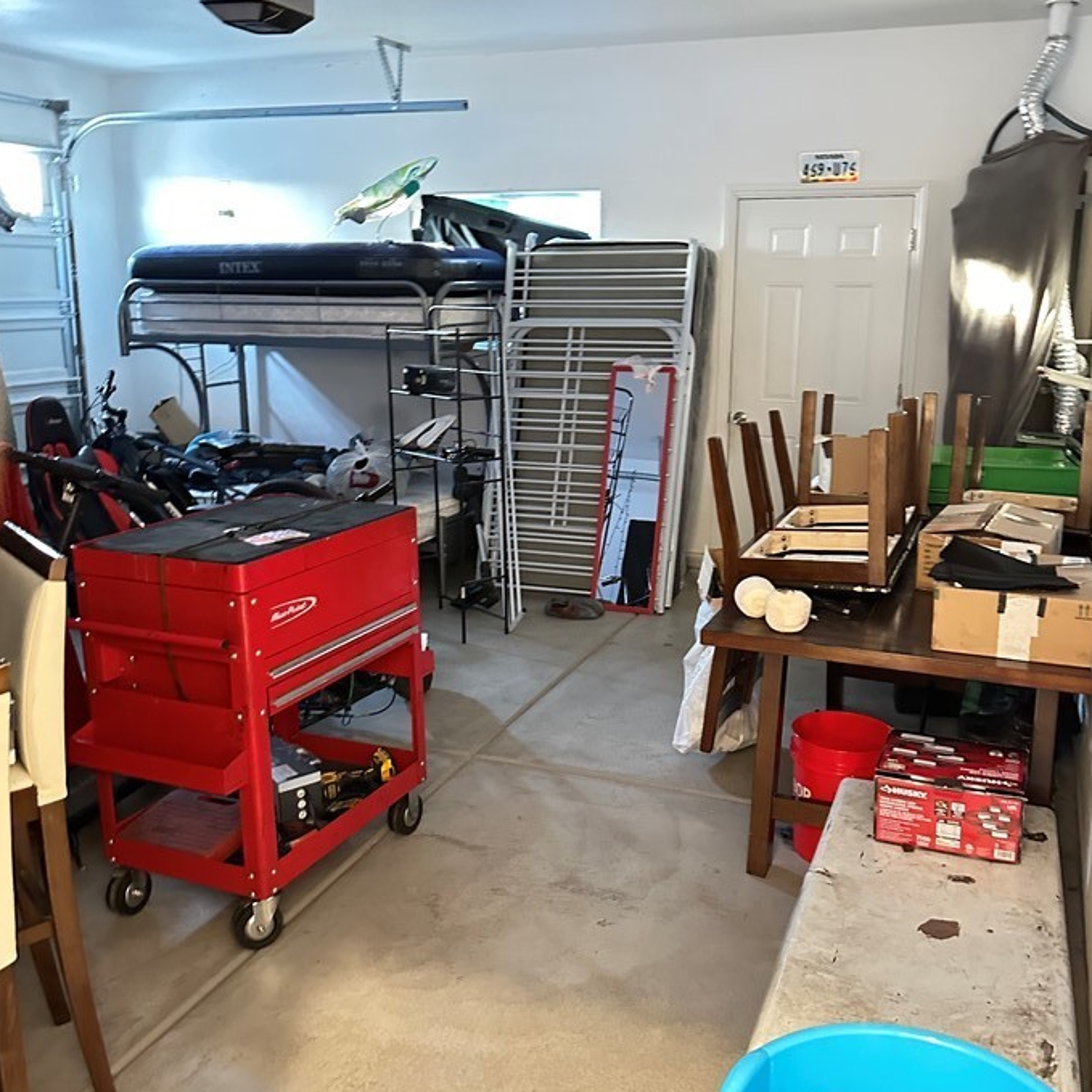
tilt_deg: -12.0
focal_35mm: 32
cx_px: 585
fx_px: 1142
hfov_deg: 51.1
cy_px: 536
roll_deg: -0.6
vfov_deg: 51.1
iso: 1600
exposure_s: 1/17
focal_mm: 6.86
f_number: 1.78
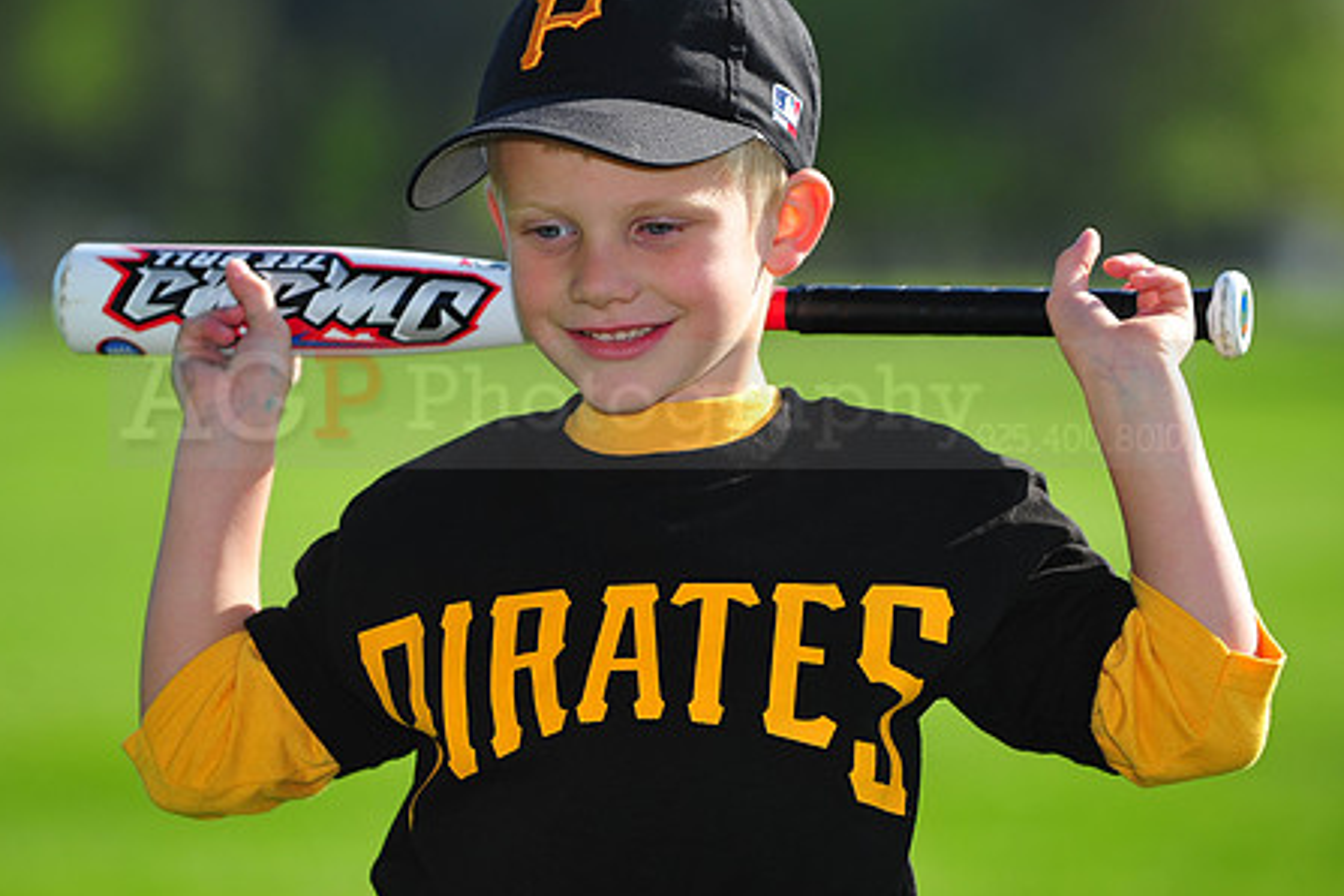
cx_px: 613
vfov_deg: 6.1
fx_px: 8474
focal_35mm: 227
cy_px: 379
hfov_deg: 9.1
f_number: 4
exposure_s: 1/1250
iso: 200
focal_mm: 175
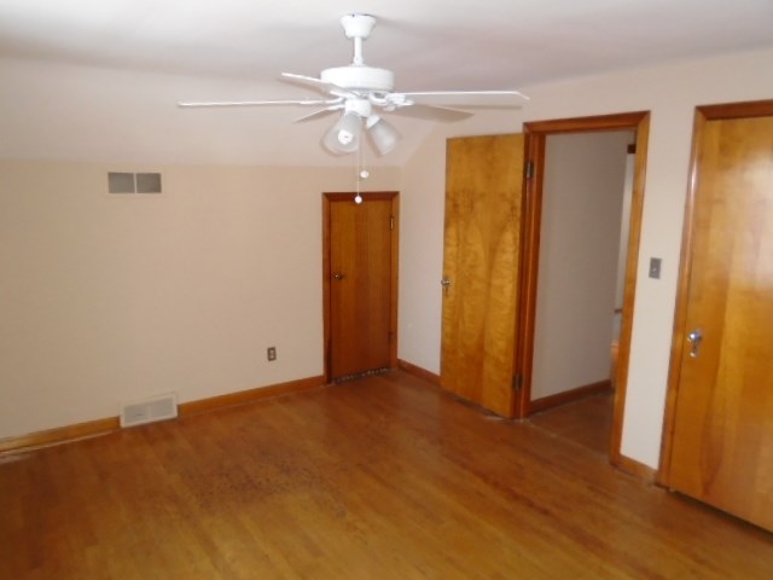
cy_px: 290
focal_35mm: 26
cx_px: 386
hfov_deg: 67.3
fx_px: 581
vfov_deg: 53.1
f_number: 3.2
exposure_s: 1/30
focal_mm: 4.6
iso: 400
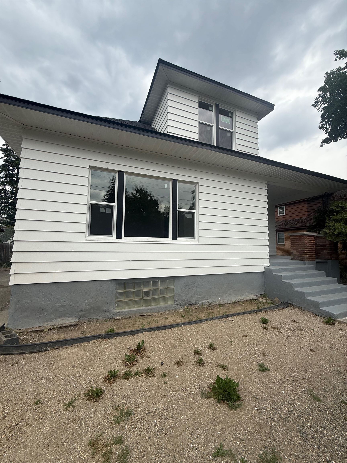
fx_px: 187
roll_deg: -1.3
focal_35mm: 14
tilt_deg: +4.8
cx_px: 174
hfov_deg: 85.7
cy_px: 232
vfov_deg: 102.1
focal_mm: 2.22
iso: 50
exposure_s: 1/506
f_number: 2.2
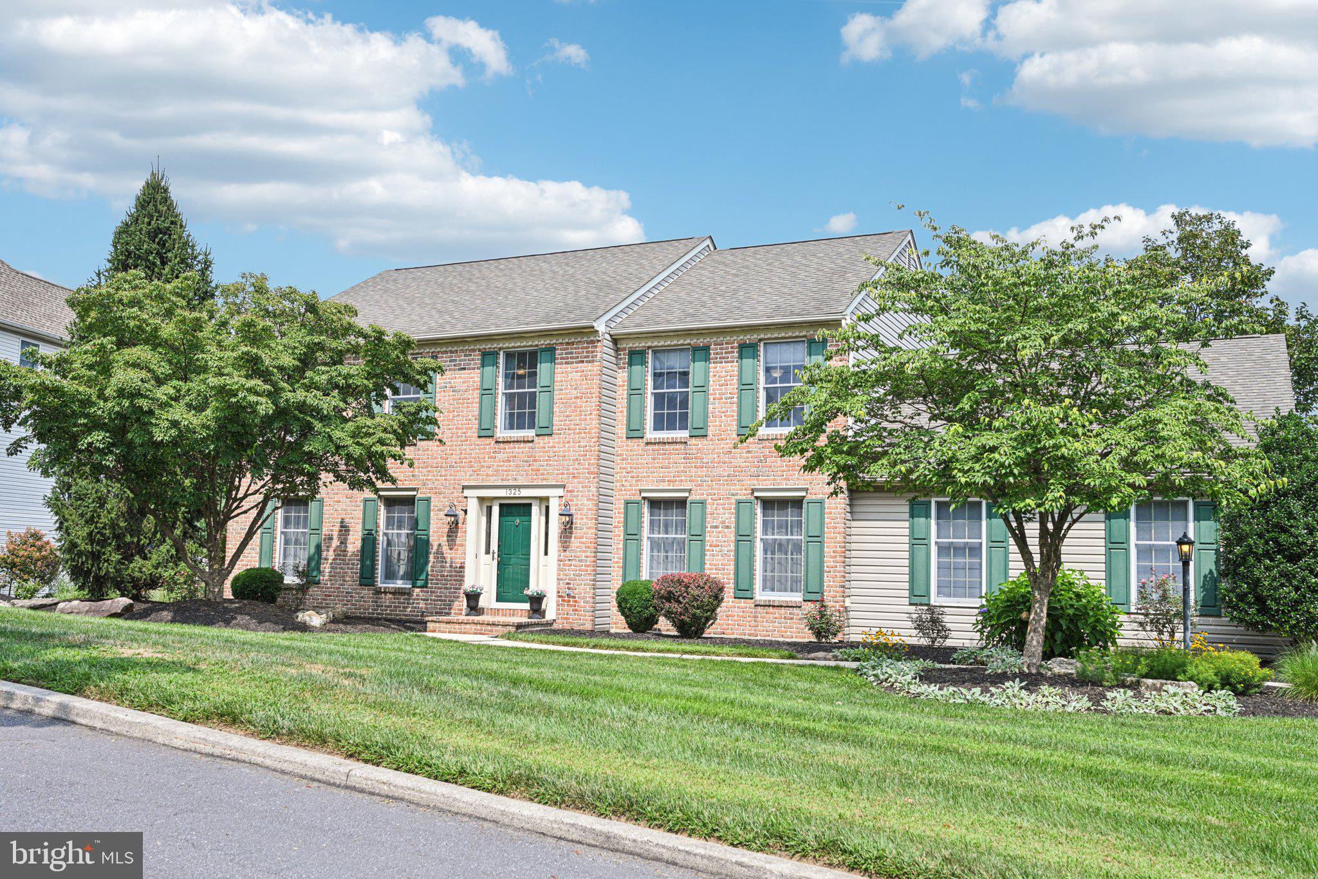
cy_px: 440
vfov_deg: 43.6
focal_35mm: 30
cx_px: 659
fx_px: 1098
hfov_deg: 61.9
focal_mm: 30
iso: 800
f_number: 8
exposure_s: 1/1600
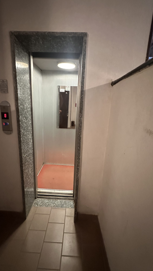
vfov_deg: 99.3
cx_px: 72
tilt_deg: -13.2
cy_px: 131
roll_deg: -3.4
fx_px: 115
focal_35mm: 16
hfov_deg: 67.0
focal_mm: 2.22
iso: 1000
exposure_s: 1/50
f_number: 2.2
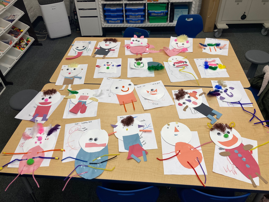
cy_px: 101
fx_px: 218
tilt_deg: -42.5
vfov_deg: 49.7
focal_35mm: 28
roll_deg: +2.1
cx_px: 134
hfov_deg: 63.4
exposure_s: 1/120
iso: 40
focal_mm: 3.99
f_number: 1.8
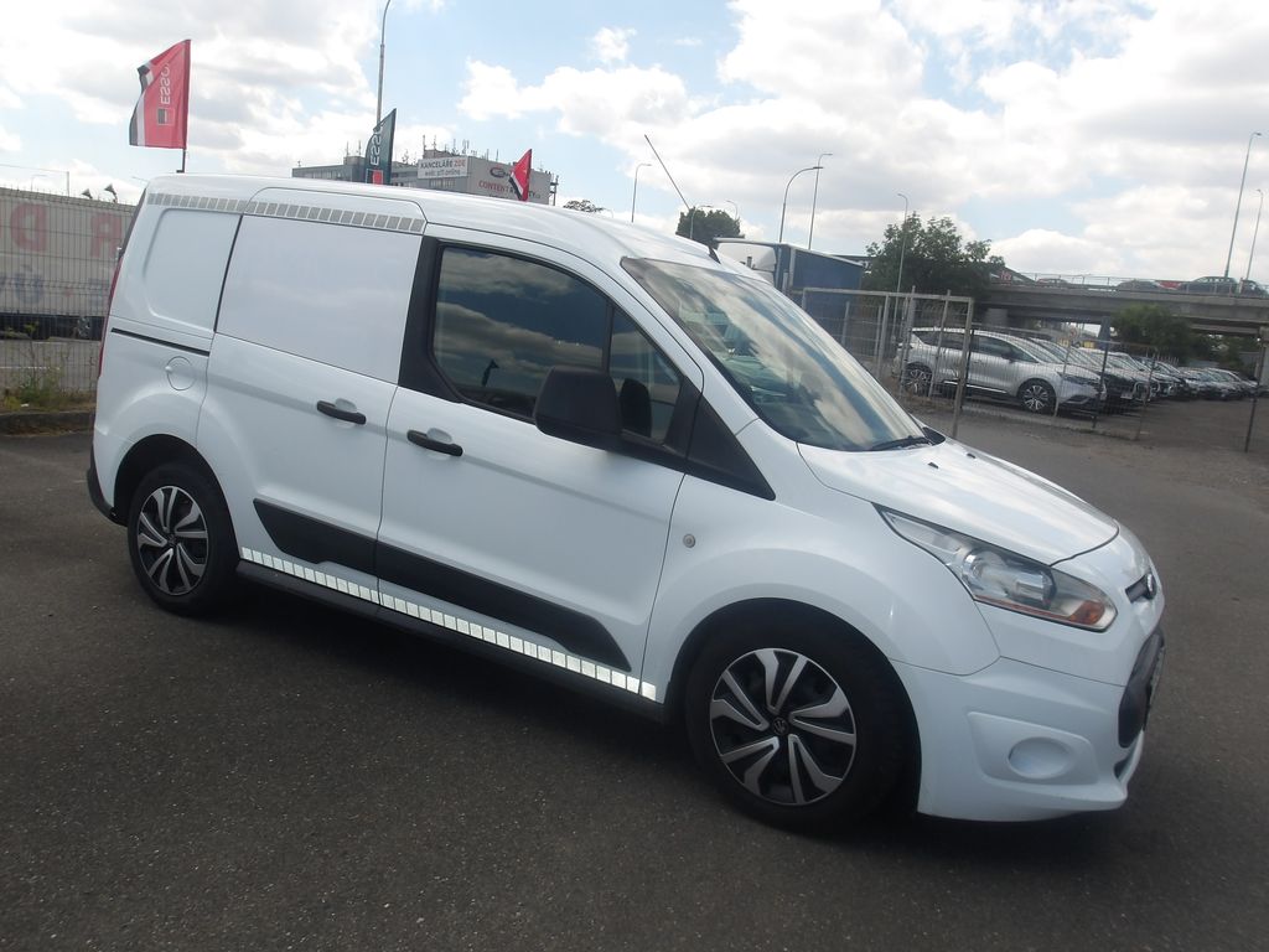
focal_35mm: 27
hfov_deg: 65.3
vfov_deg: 51.4
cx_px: 634
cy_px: 476
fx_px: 990
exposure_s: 1/114
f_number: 10.4
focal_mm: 4.9
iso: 100
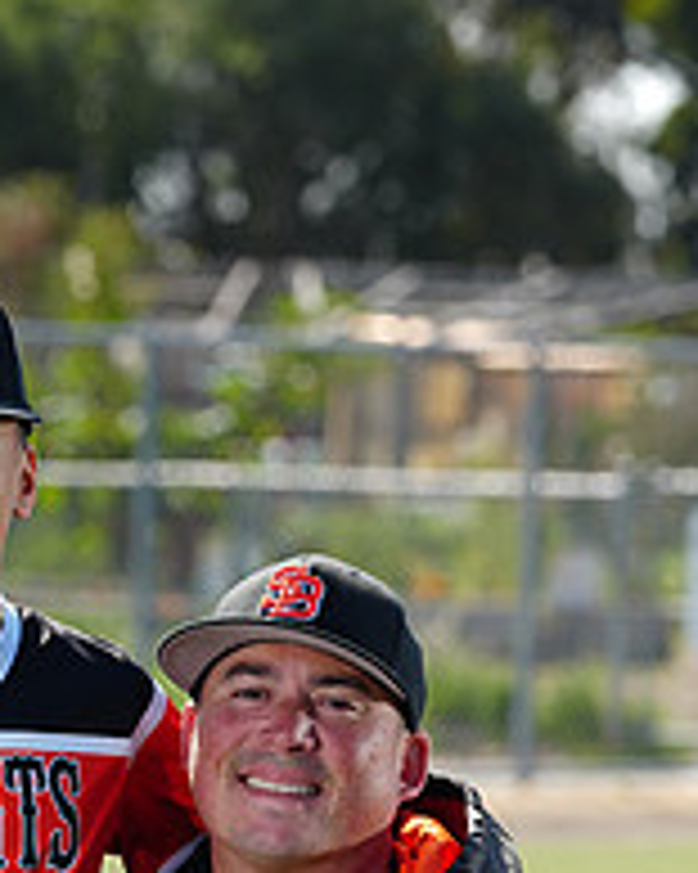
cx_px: 29
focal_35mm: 362
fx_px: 9355
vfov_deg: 5.3
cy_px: 1184
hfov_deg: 4.3
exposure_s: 1/250
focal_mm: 129
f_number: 5
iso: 64
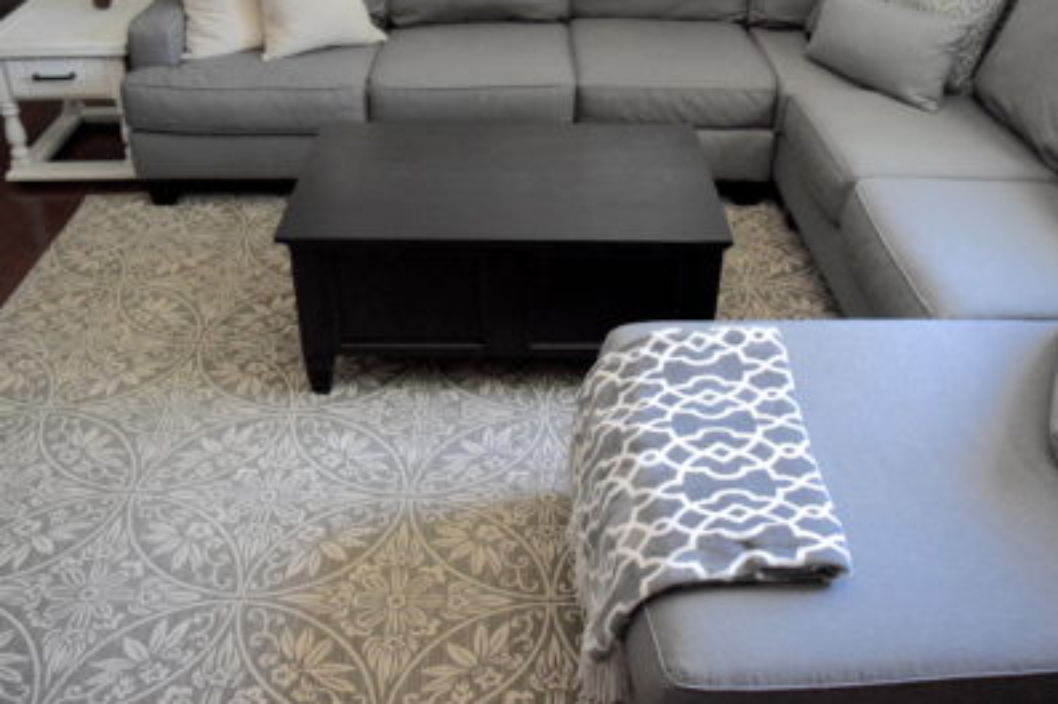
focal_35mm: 34
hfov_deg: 55.8
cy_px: 284
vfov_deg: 38.7
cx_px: 538
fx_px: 998
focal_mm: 18
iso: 3200
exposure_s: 1/200
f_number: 4
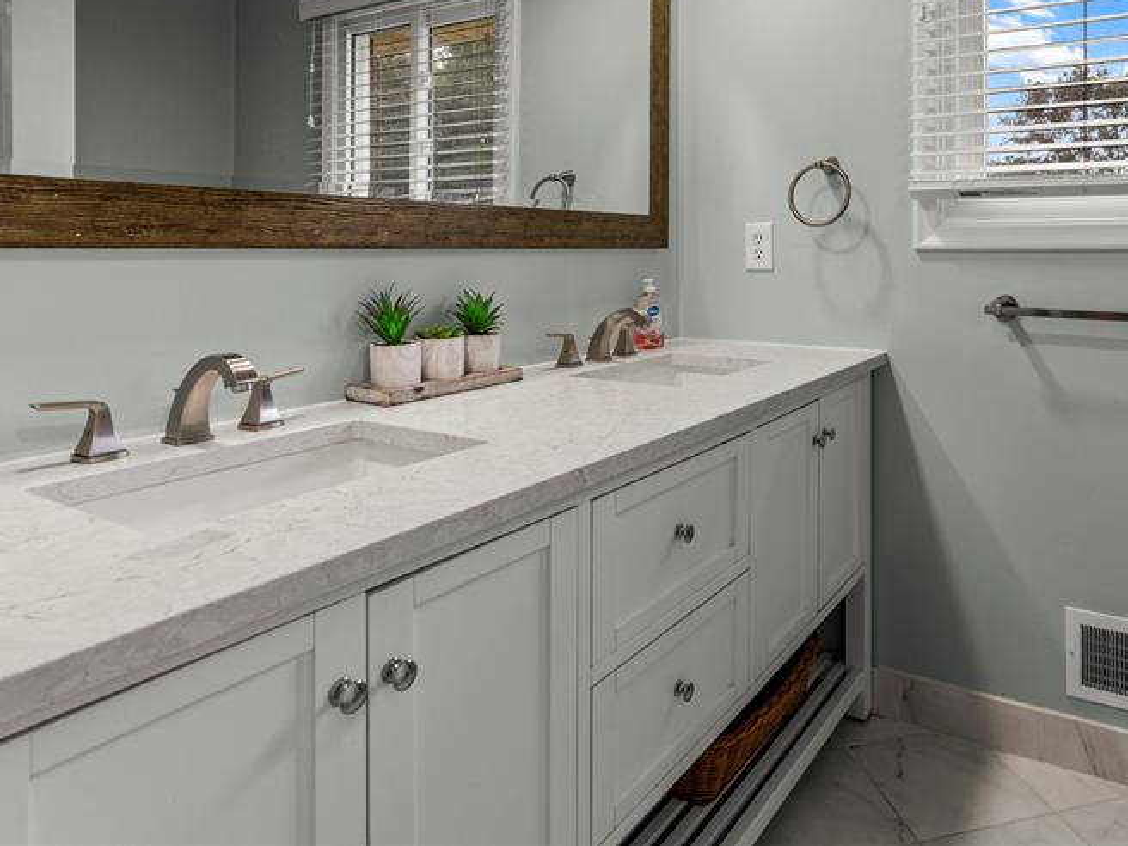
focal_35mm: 24
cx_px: 688
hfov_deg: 70.7
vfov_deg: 55.3
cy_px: 261
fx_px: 782
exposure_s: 1/6
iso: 400
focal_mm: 16
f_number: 8
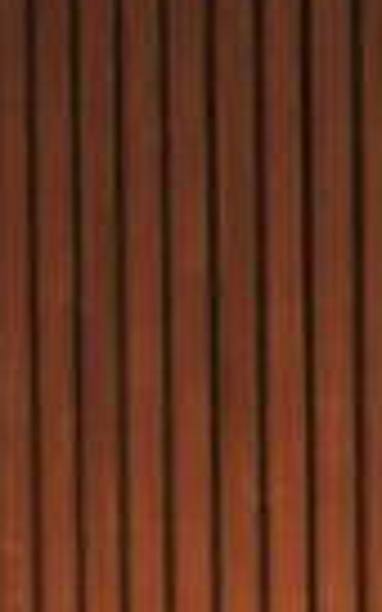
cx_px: -326
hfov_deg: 4.3
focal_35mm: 299
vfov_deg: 6.5
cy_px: 1773
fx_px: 4980
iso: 1600
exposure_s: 1/125
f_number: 8
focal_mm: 50
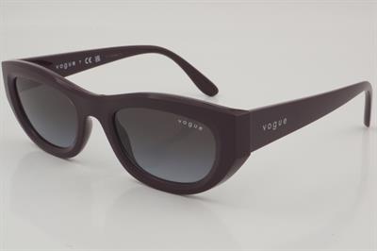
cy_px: 126
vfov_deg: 18.2
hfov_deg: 27.0
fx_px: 785
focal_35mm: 75
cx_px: 188
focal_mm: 50
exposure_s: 1/3
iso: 100
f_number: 32
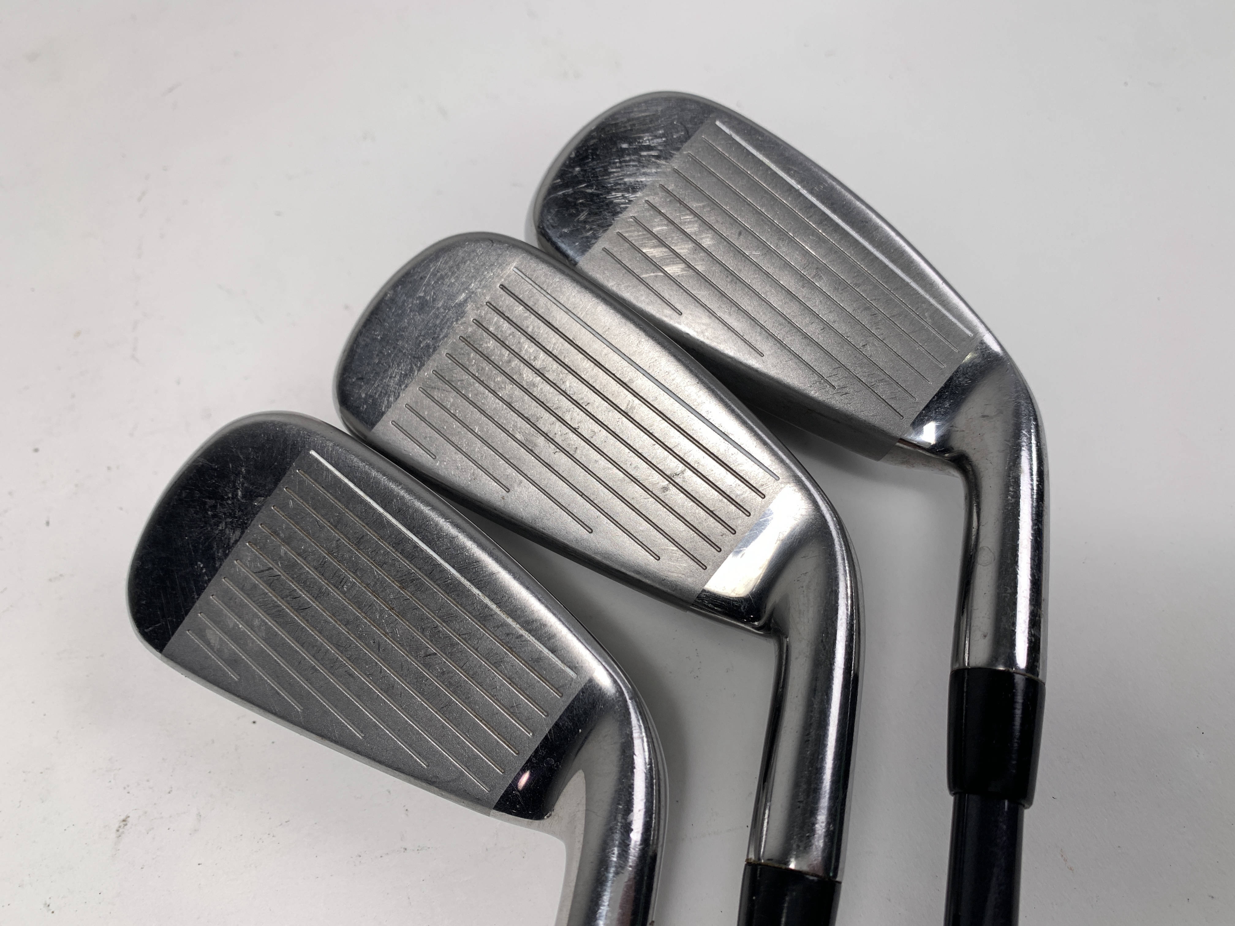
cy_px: 463
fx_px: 928
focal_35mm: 26
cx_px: 618
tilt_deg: -63.7
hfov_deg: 67.3
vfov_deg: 53.1
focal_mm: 4.25
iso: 25
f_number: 1.8
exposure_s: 1/333
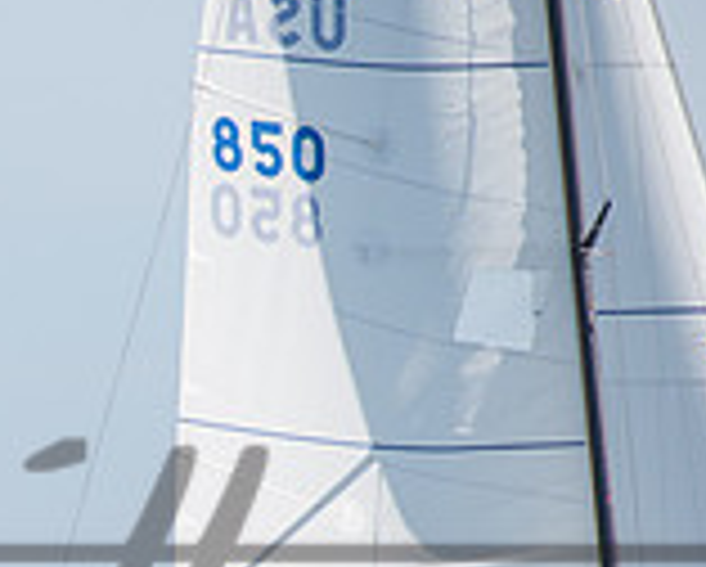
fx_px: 17406
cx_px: -378
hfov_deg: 2.3
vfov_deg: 1.9
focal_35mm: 832
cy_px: 659
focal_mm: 160
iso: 200
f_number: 6.3
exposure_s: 1/640
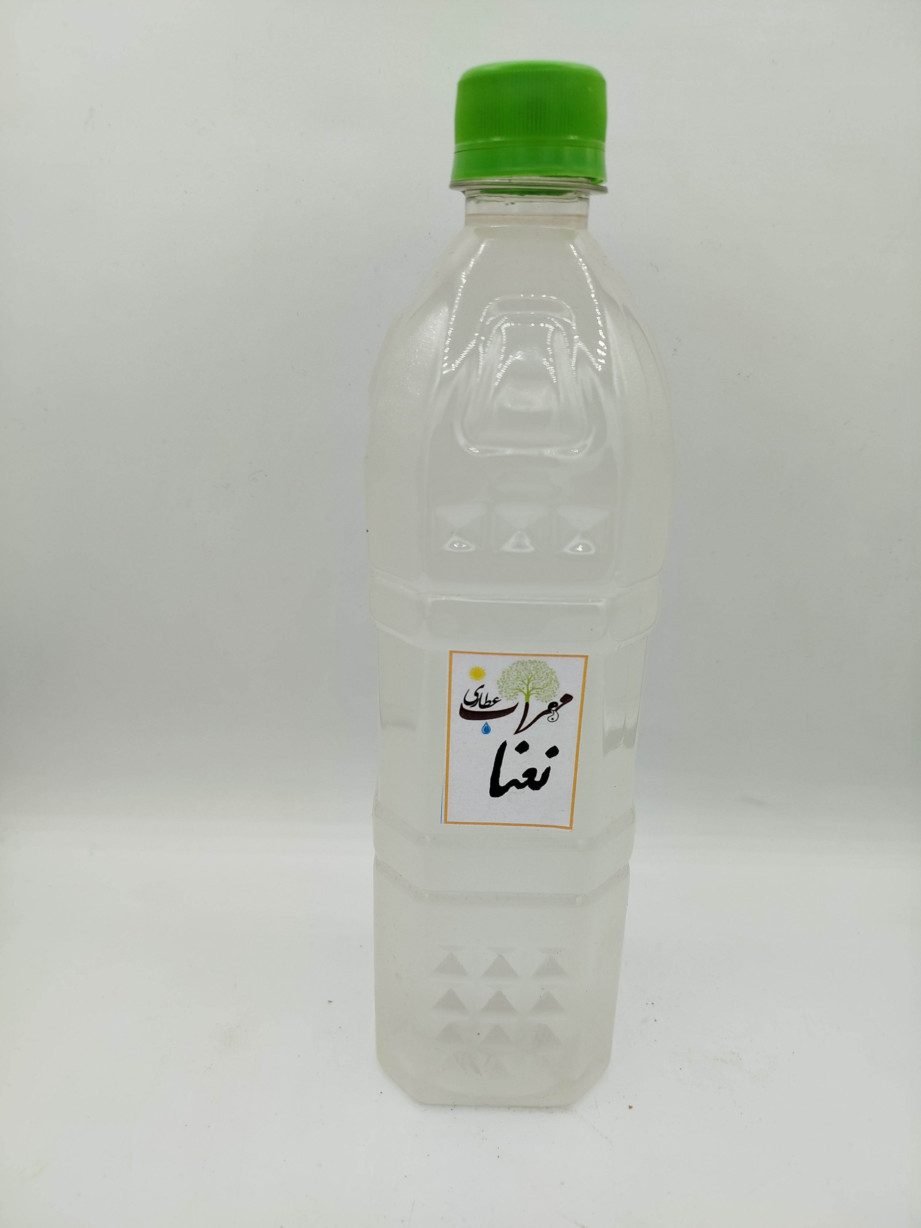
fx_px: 851
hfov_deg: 56.8
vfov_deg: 71.6
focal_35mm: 24
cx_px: 460
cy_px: 614
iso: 50
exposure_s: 1/572
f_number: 1.7
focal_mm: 5.31
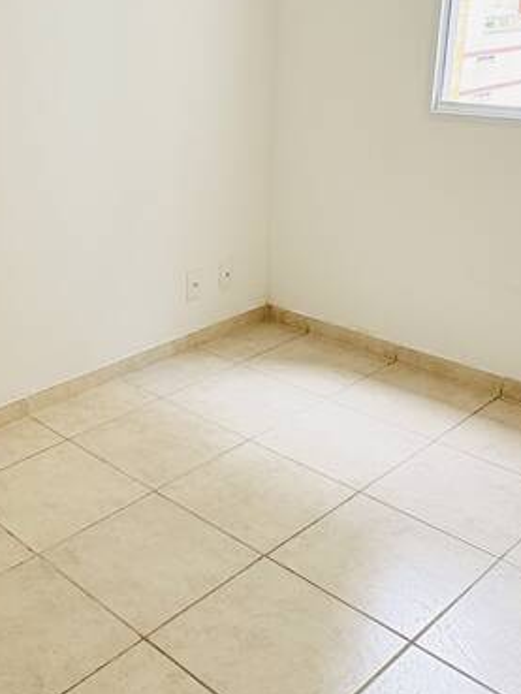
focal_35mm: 41
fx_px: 822
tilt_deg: -21.3
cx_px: 137
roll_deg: +2.1
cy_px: 333
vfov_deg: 45.8
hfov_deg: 34.5
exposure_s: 1/134
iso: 64
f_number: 2.2
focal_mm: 2.22
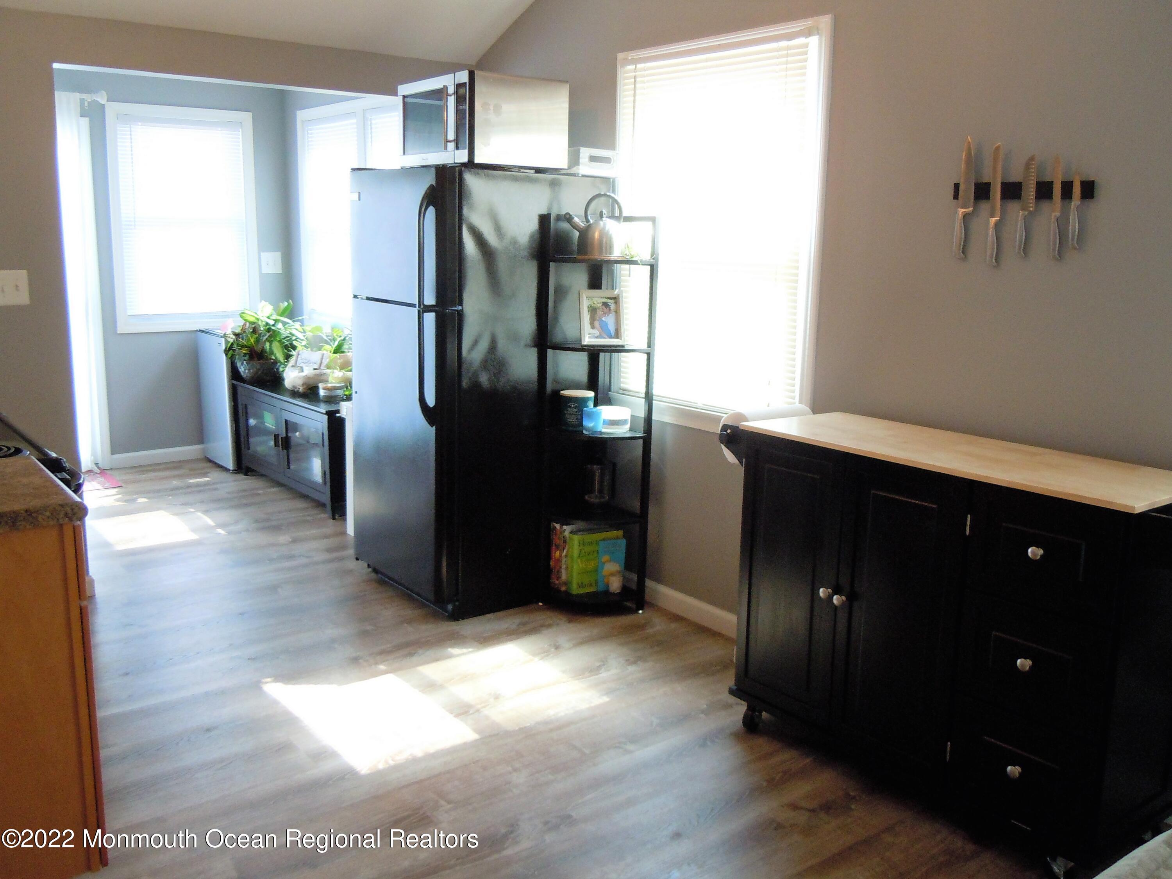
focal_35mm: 30
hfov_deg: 60.0
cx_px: 586
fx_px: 1016
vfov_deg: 46.8
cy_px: 440
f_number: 3.5
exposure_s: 1/50
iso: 400
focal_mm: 5.4
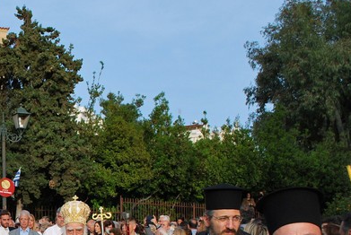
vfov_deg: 17.6
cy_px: 235
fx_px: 742
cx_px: -35
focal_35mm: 76
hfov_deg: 24.8
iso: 100
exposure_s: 1/160
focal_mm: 22
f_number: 6.3
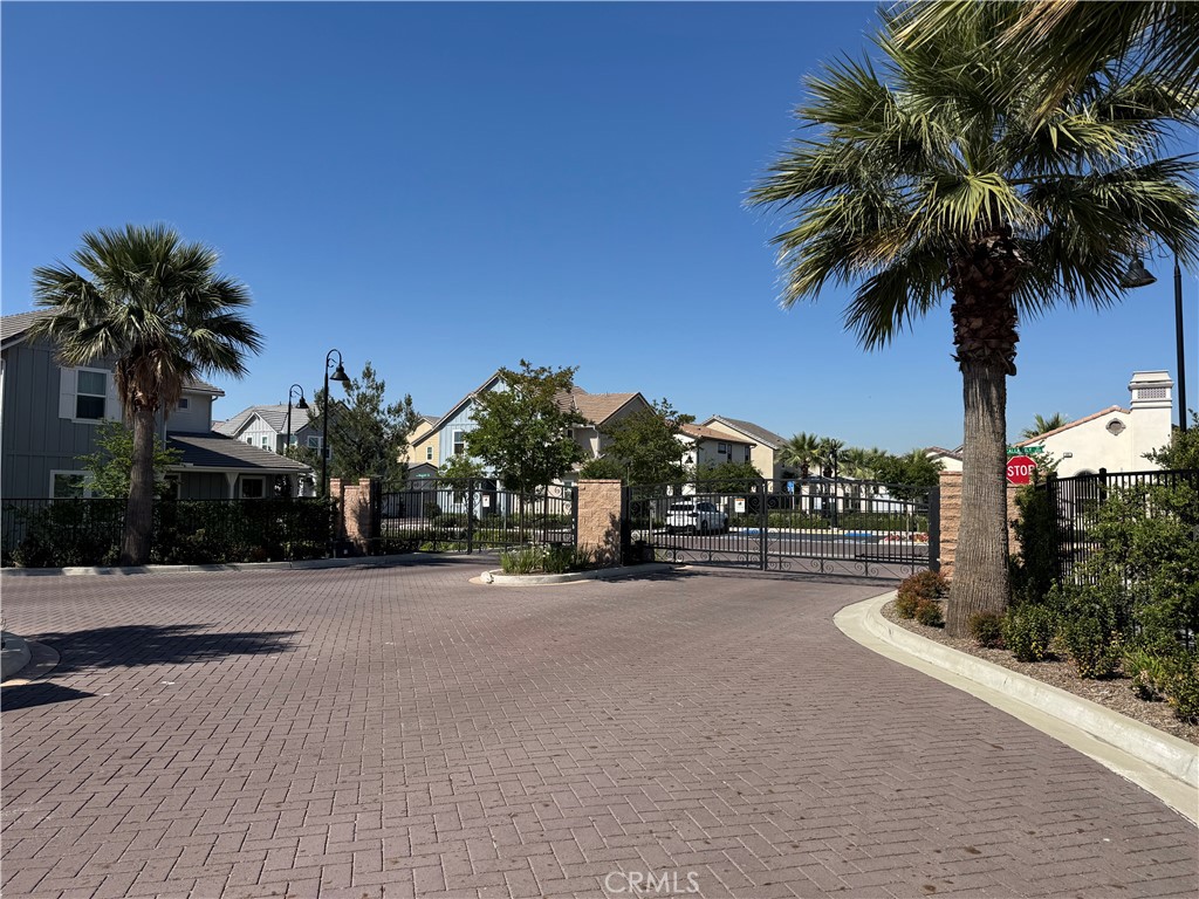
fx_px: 831
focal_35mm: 24
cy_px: 450
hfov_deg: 71.6
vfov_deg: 56.8
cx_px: 600
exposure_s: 1/5348
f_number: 1.78
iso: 80
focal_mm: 6.76
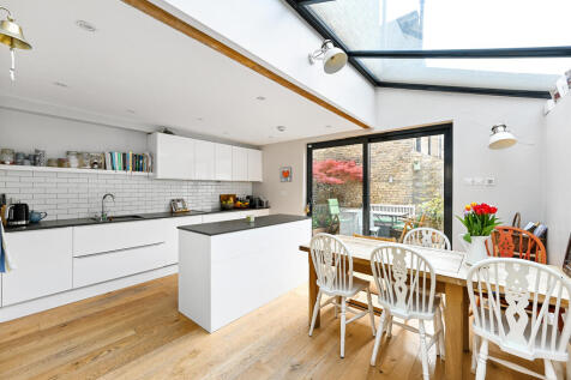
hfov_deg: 104.3
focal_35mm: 14
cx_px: 286
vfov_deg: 81.2
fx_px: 222
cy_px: 190
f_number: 16
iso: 200
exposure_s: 1/5
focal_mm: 14
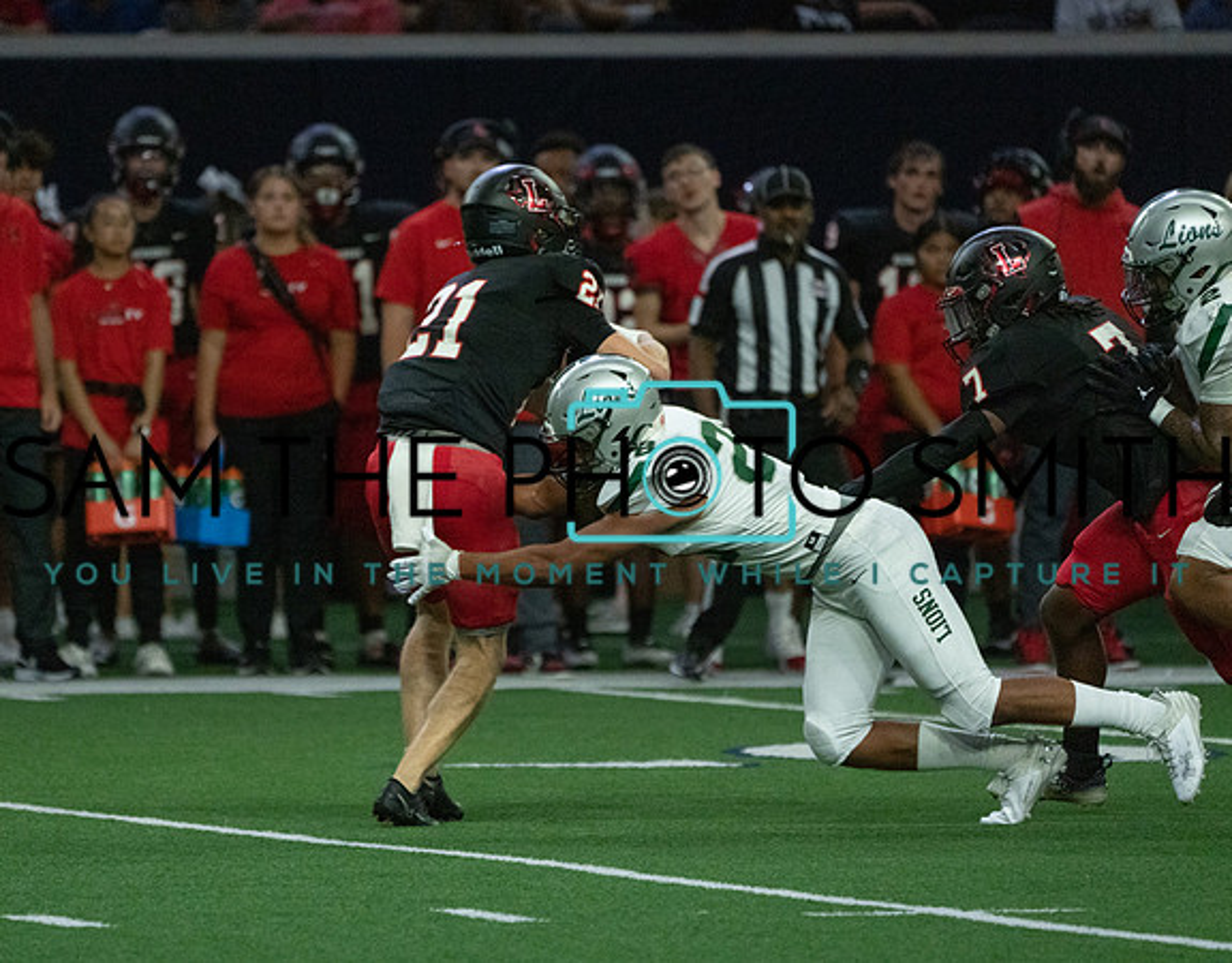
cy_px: 476
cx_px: 502
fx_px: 16996
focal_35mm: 470
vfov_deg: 3.2
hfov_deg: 4.2
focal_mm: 388
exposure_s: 1/1000
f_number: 5.6
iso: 8000
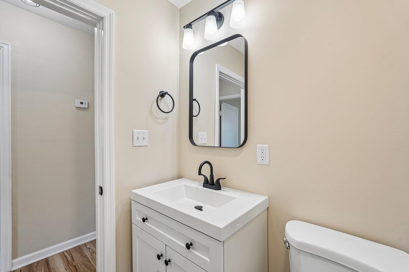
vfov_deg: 72.0
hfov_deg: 95.0
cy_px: 136
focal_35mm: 16
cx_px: 204
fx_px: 187
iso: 250
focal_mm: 16.5
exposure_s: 1/30
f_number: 8
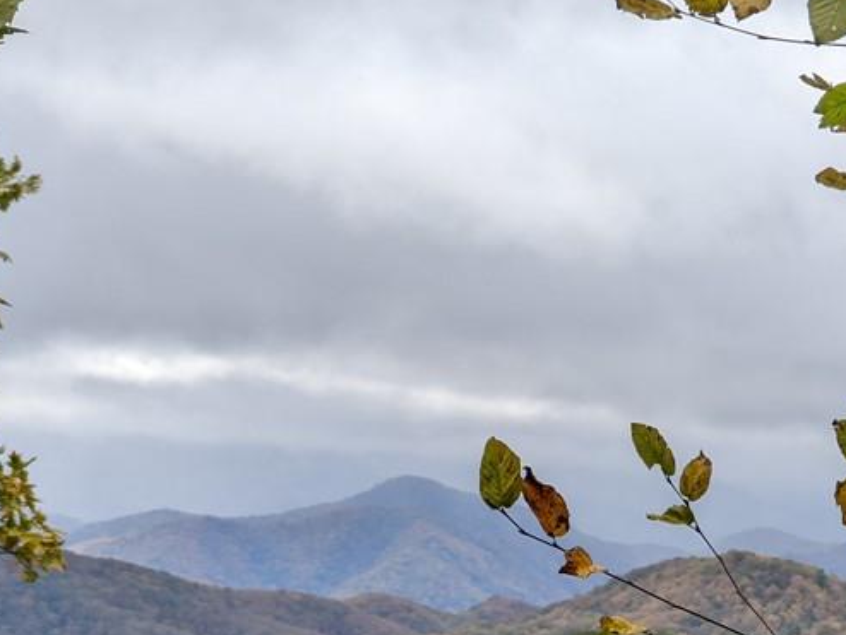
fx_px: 5257
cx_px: 369
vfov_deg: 6.9
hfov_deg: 9.2
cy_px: 532
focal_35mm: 215
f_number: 3.5
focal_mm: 19
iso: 32
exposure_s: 1/280
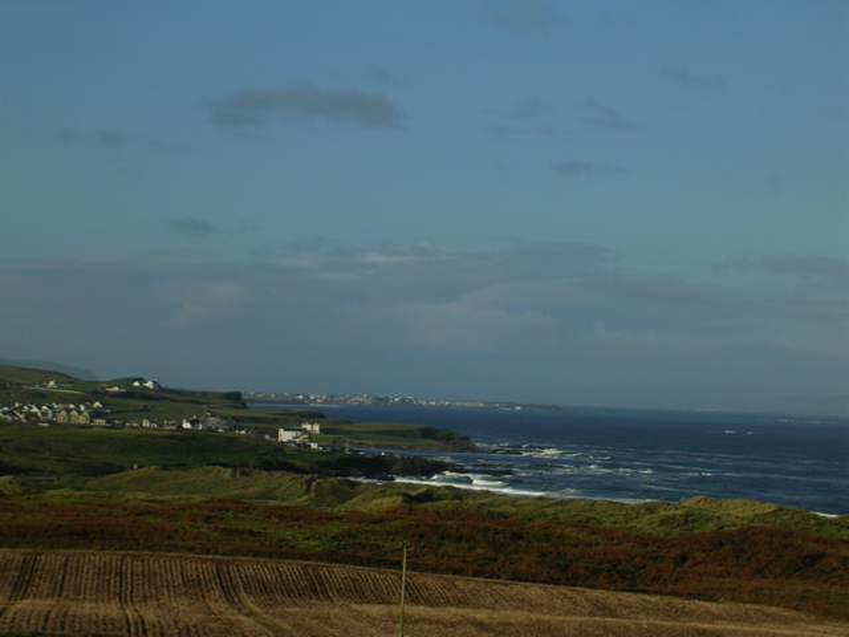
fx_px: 2821
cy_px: 318
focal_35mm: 115
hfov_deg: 17.1
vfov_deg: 12.9
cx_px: 424
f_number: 4.9
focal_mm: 17.4
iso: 50
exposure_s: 1/710
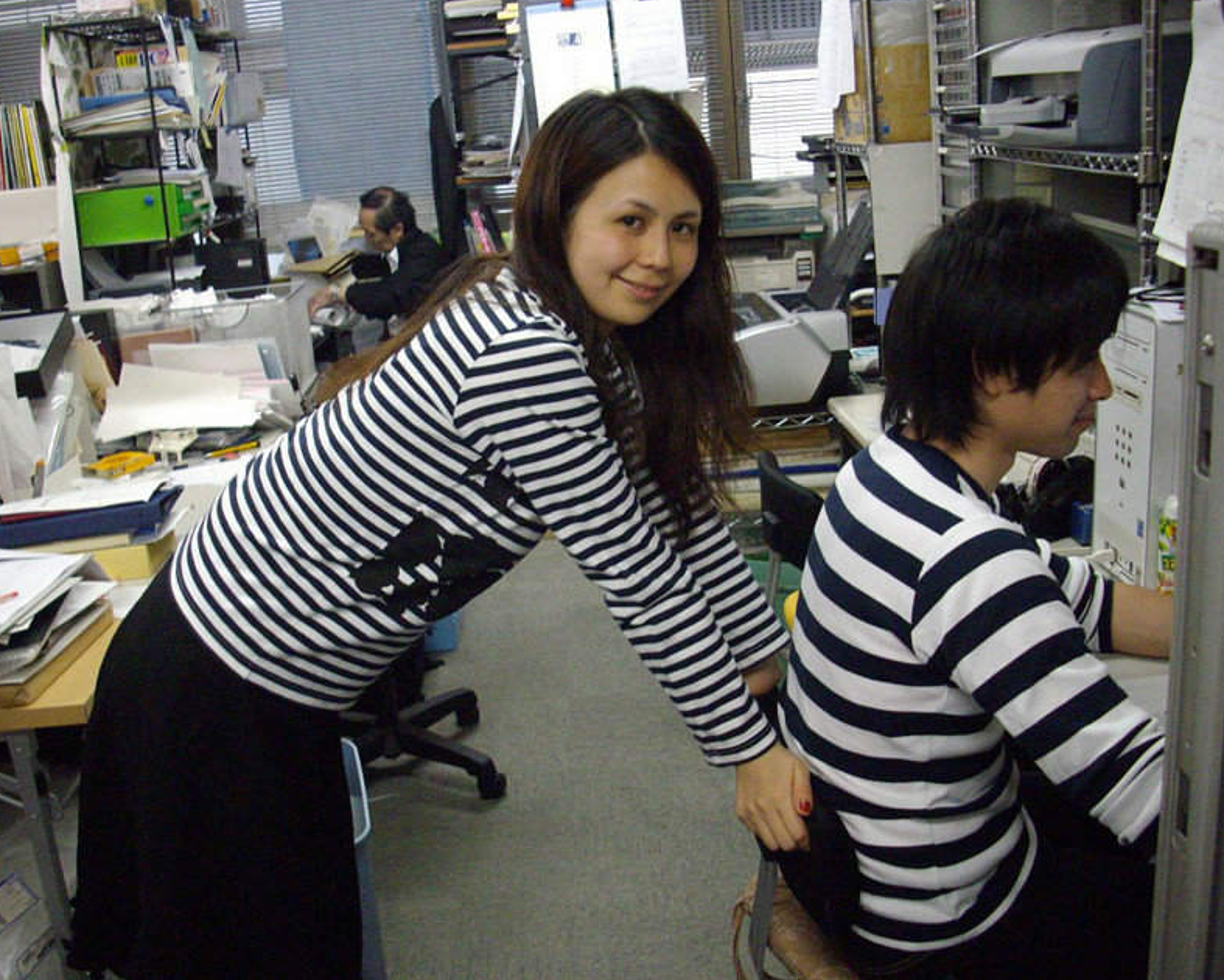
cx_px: 588
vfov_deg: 38.2
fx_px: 1413
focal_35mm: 39
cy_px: 485
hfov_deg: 46.8
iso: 342
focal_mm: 6.2
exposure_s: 1/50
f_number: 2.8
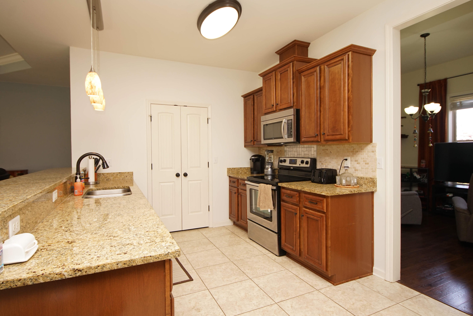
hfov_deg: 90.0
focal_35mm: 18
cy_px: 158
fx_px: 237
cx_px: 236
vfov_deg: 67.4
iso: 500
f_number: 5
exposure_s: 1/60
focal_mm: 12
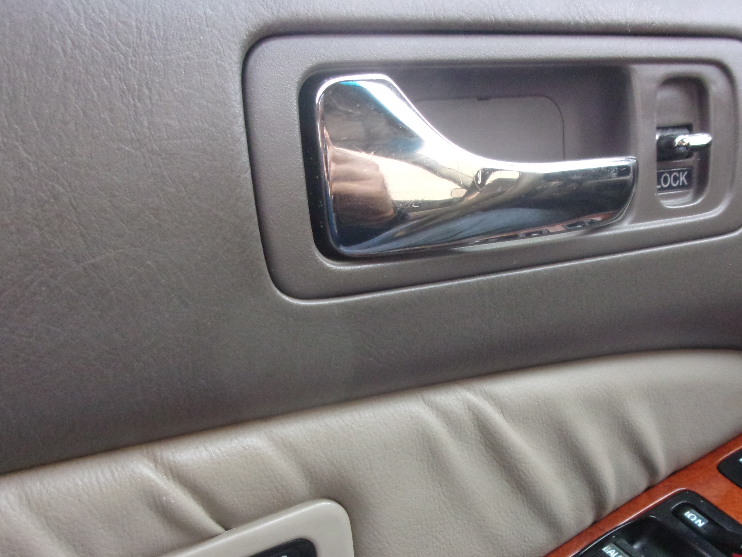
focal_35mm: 41
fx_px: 879
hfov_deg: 45.5
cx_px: 455
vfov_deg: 34.6
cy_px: 400
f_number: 3.9
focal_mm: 5.1
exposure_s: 1/34
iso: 400
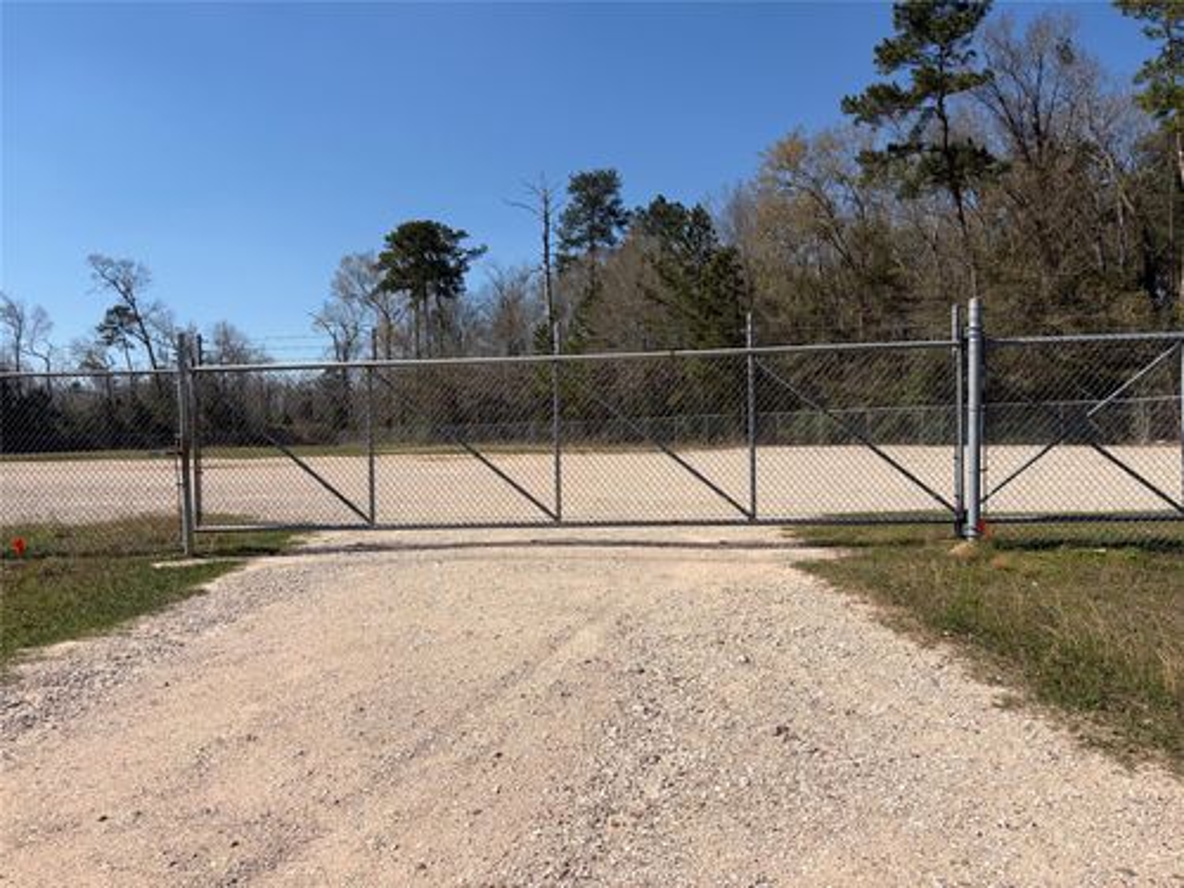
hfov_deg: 67.3
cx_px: 592
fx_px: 889
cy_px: 444
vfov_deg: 53.1
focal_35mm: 26
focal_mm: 5.96
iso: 64
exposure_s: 1/7813
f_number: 1.6
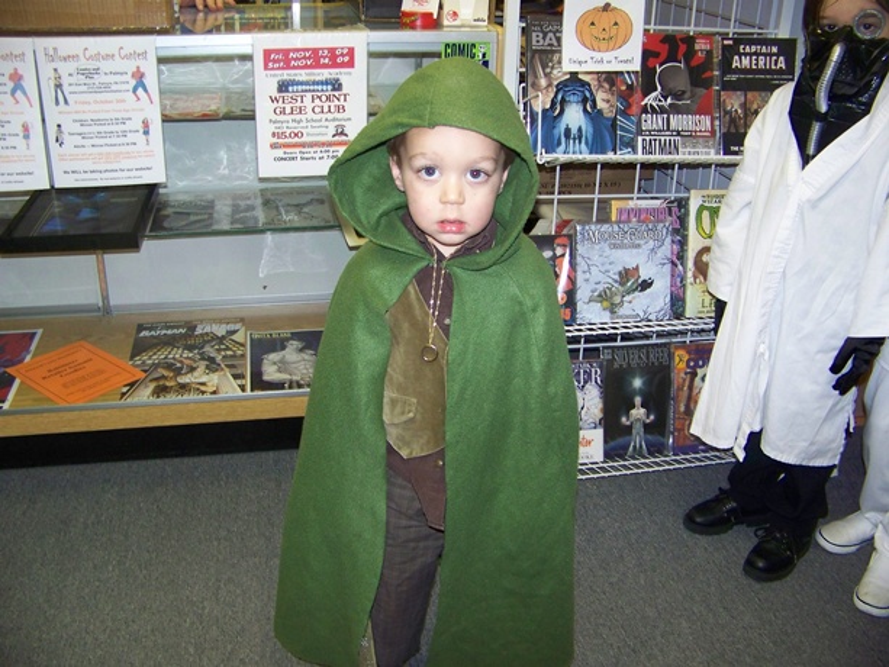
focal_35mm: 36
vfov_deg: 39.7
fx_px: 925
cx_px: 444
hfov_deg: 51.3
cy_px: 334
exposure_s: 1/30
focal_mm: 5.85
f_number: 2.8
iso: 200
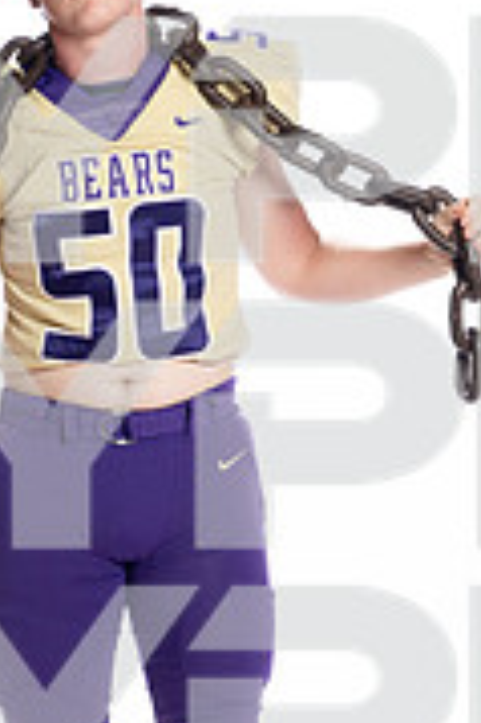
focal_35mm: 126
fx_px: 2530
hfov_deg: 10.8
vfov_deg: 16.3
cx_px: 150
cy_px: 428
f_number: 8
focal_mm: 50
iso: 800
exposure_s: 1/250
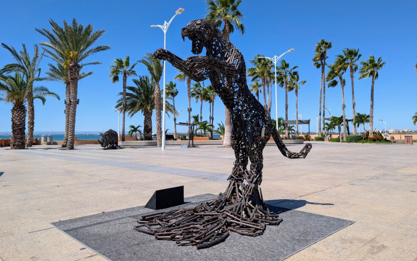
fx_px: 296
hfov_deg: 70.4
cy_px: 116
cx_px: 212
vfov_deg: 47.5
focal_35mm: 26
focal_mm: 6.9
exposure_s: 1/1143
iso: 22
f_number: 1.68
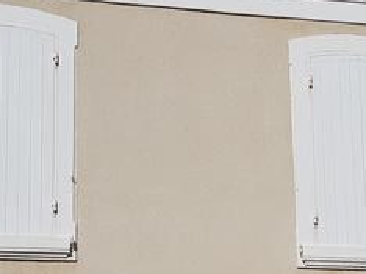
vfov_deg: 16.2
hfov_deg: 21.8
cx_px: 288
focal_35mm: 89
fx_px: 940
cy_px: 288
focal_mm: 4.2
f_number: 1.7
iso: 40
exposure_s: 1/8736
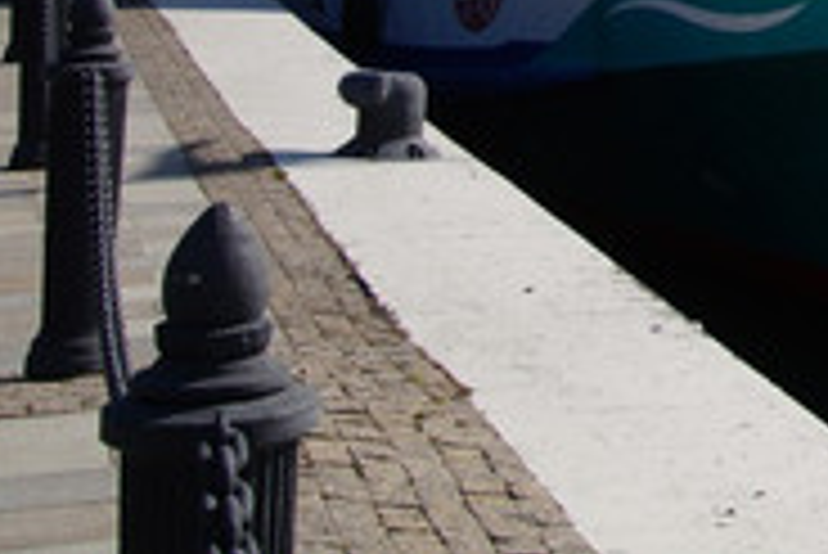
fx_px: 2877
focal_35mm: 125
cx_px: 1287
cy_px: -401
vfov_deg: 10.4
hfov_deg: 15.0
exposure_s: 1/250
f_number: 10
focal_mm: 24
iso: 100
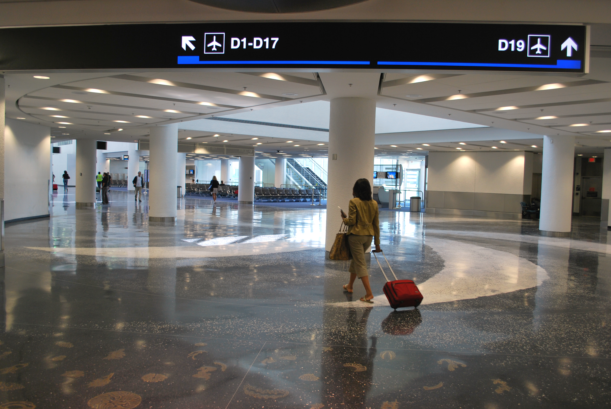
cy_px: 204
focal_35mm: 30
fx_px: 510
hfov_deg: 61.9
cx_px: 306
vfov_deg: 43.7
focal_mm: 20
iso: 200
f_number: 3.8
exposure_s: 1/50
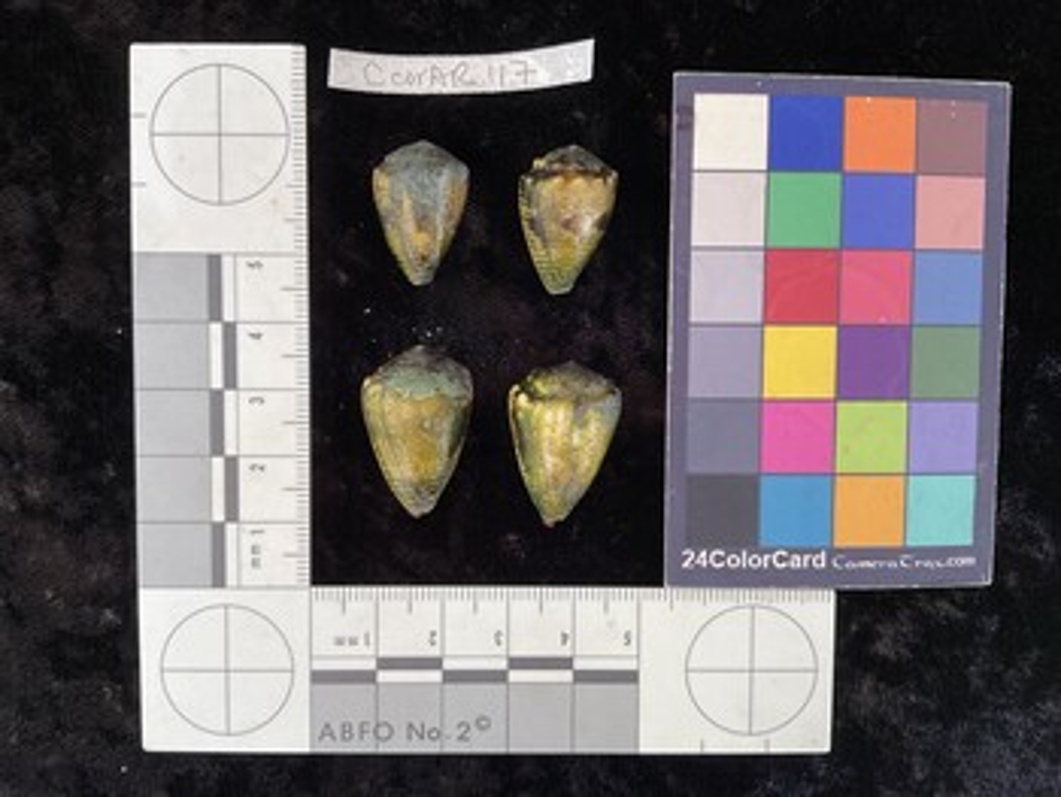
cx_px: 530
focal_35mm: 29
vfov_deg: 48.3
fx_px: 889
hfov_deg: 61.6
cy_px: 398
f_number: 1.8
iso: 50
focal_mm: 3
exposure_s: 1/60
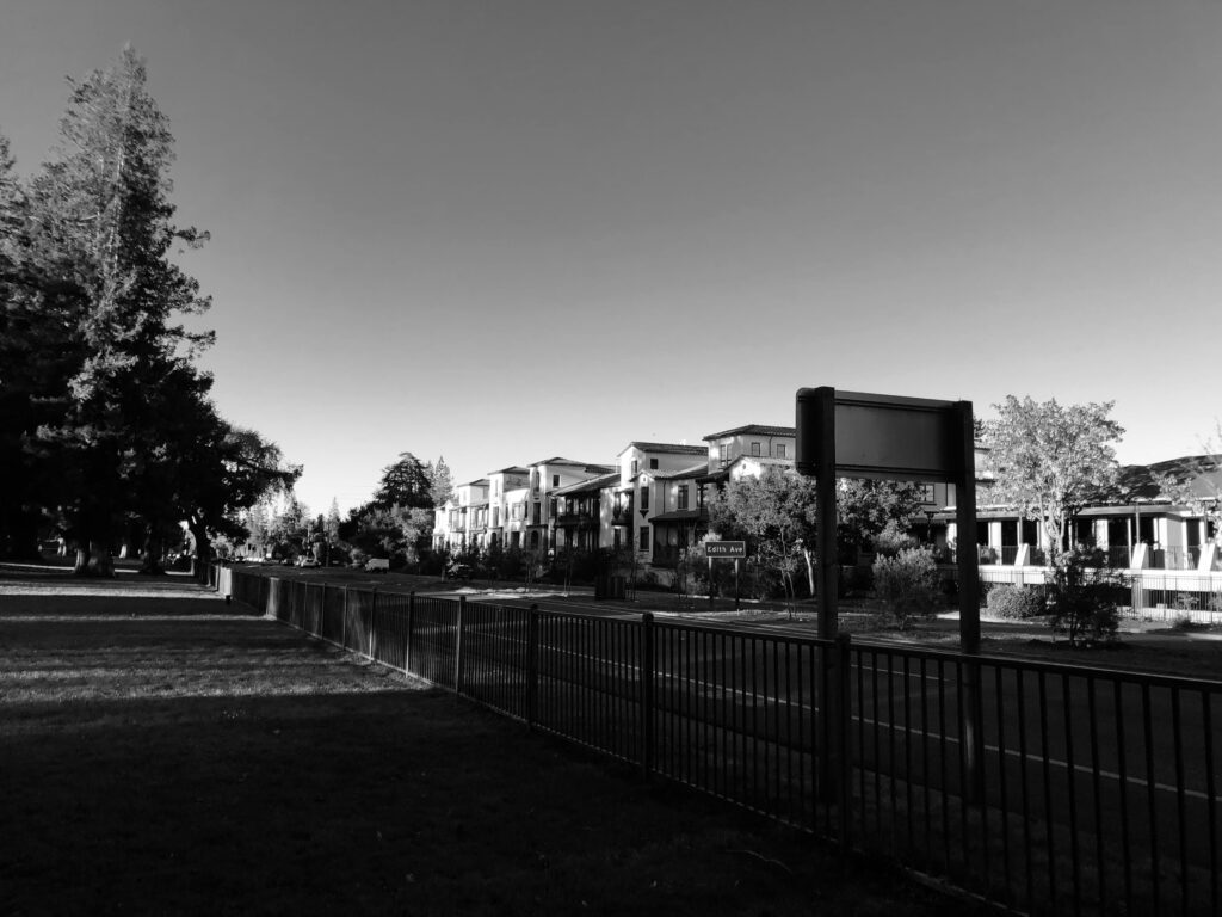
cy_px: 458
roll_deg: -0.9
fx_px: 988
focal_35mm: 28
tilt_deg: +5.6
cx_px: 611
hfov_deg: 63.4
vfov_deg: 49.7
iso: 20
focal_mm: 3.99
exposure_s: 1/889
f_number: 1.8
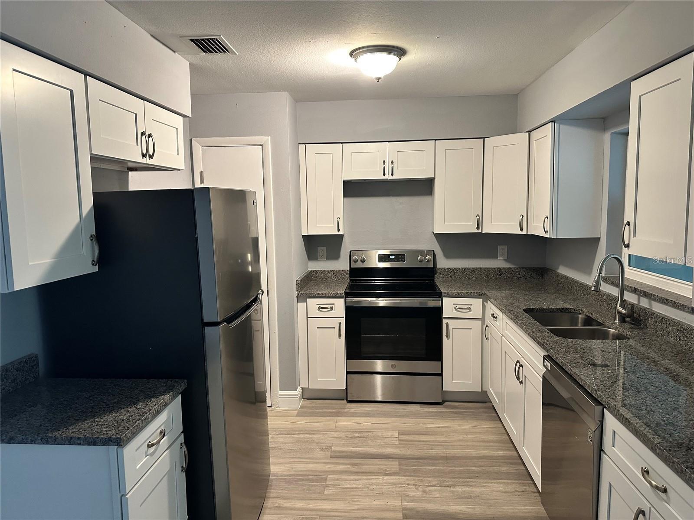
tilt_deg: -6.0
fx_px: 481
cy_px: 260
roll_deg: +0.9
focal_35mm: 24
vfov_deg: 56.8
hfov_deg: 71.6
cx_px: 347
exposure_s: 1/60
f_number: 1.78
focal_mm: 6.86
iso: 400
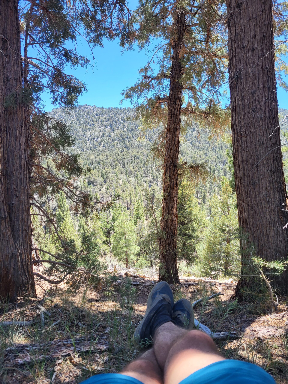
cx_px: 144
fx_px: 288
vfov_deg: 67.3
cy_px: 192
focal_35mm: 26
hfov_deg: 53.1
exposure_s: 1/619
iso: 40
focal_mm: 5.4
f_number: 1.8
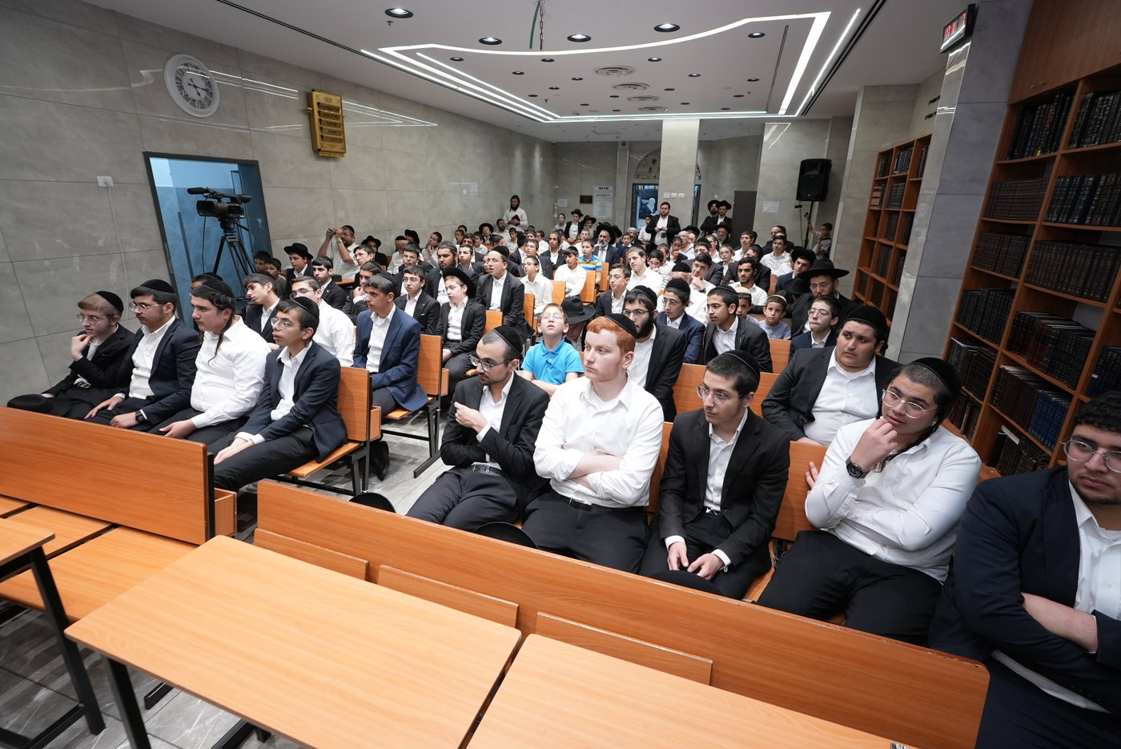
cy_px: 374
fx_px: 530
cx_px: 560
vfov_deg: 70.5
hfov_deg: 93.2
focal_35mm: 17
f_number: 5.6
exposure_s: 1/200
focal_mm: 17
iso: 2500
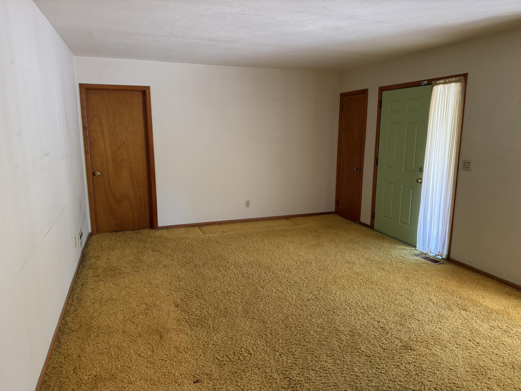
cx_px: 260
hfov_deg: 71.6
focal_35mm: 24
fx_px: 361
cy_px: 196
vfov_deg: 56.8
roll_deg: +1.3
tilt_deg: -10.3
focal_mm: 6.76
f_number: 1.78
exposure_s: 1/60
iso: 200
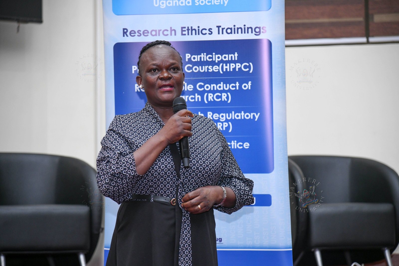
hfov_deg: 17.1
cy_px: 133
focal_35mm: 120
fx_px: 1330
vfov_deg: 11.4
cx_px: 200
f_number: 4
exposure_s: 1/250
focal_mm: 120
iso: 1250
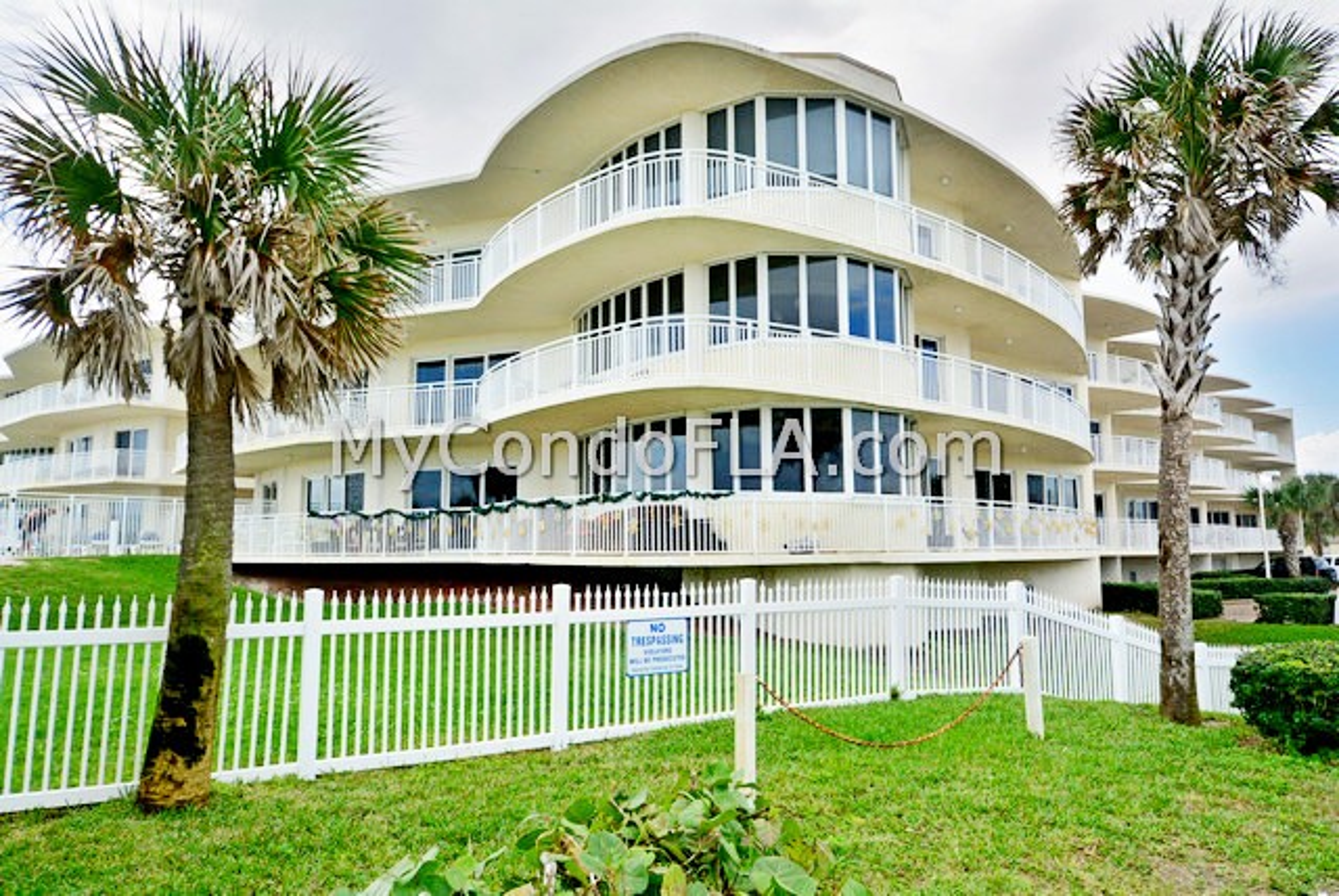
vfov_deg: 53.2
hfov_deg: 73.7
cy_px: 448
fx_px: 893
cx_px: 670
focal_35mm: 24
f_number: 7.1
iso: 100
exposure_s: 1/200
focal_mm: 16
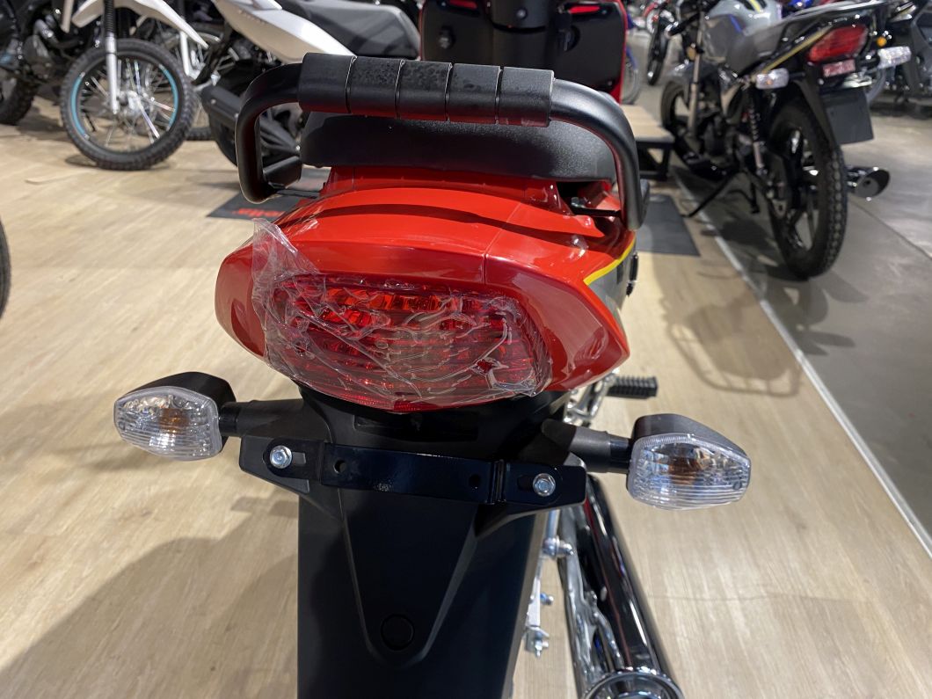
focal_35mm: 26
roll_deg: -1.2
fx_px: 700
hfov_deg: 67.3
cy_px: 350
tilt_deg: -27.8
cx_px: 466
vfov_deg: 53.1
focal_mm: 4.25
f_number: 1.8
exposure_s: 1/50
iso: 125
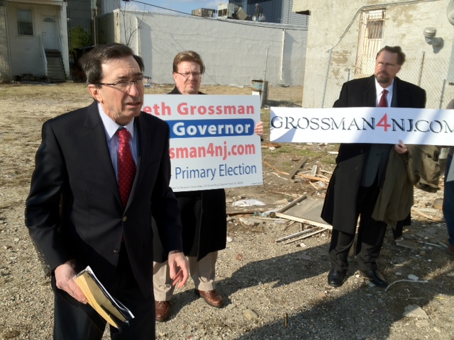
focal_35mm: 35
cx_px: 227
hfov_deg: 52.6
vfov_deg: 40.7
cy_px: 170
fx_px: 459
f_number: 2.4
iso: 64
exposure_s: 1/1972
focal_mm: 4.28
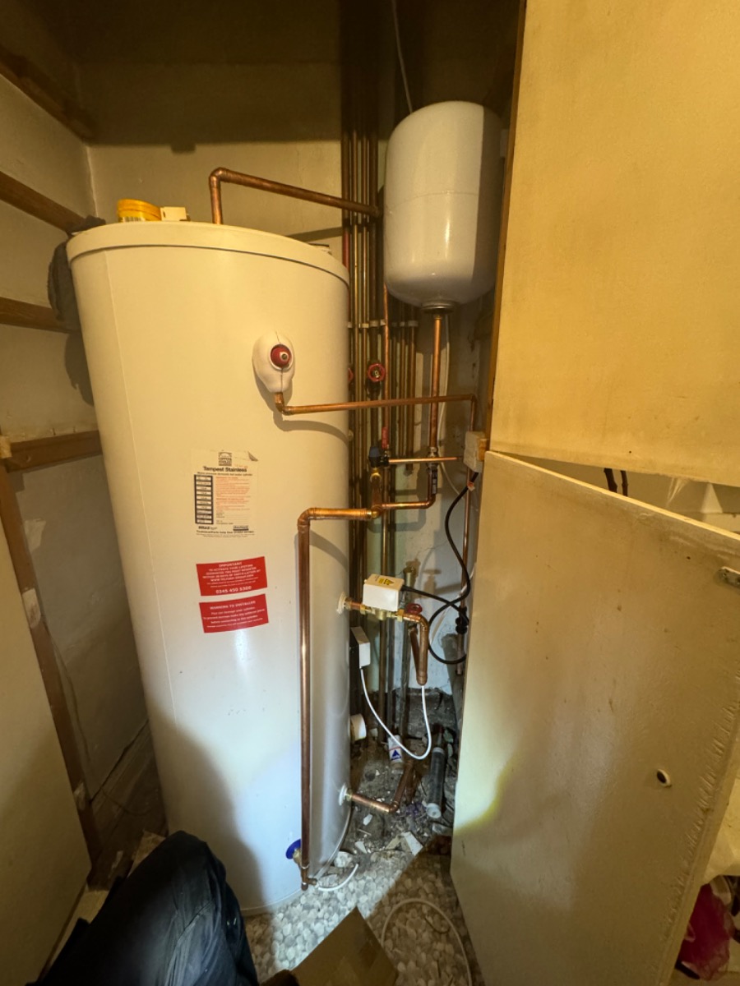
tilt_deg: -16.2
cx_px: 370
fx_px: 399
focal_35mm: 14
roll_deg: -0.3
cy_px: 493
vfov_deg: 102.1
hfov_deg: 85.7
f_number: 2.2
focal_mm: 2.22
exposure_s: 1/50
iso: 800
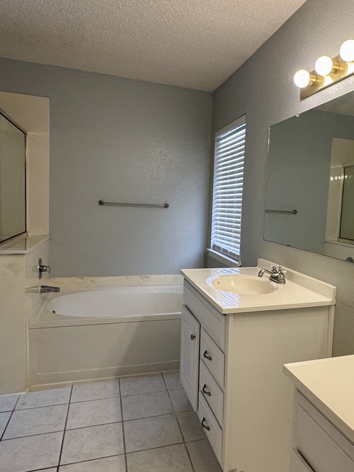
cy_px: 235
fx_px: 382
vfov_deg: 63.4
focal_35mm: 28
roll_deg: -3.0
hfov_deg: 48.2
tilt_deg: -4.3
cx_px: 258
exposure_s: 1/120
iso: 250
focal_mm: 2.22
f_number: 2.2
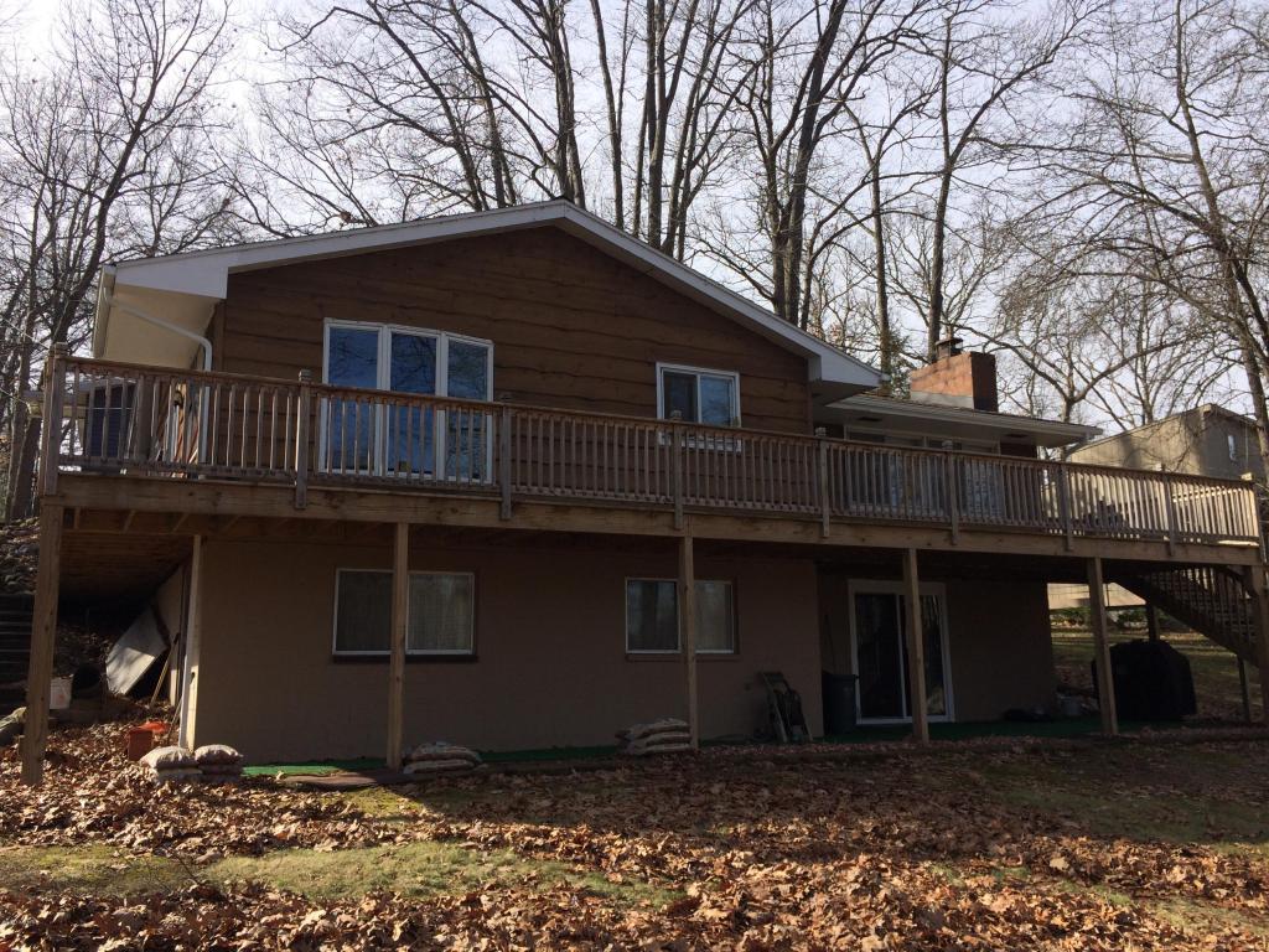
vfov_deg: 48.2
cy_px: 476
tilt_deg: +11.6
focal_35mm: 29
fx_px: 1063
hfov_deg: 61.7
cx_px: 634
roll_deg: +1.3
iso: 32
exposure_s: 1/1325
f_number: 2.2
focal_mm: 4.15
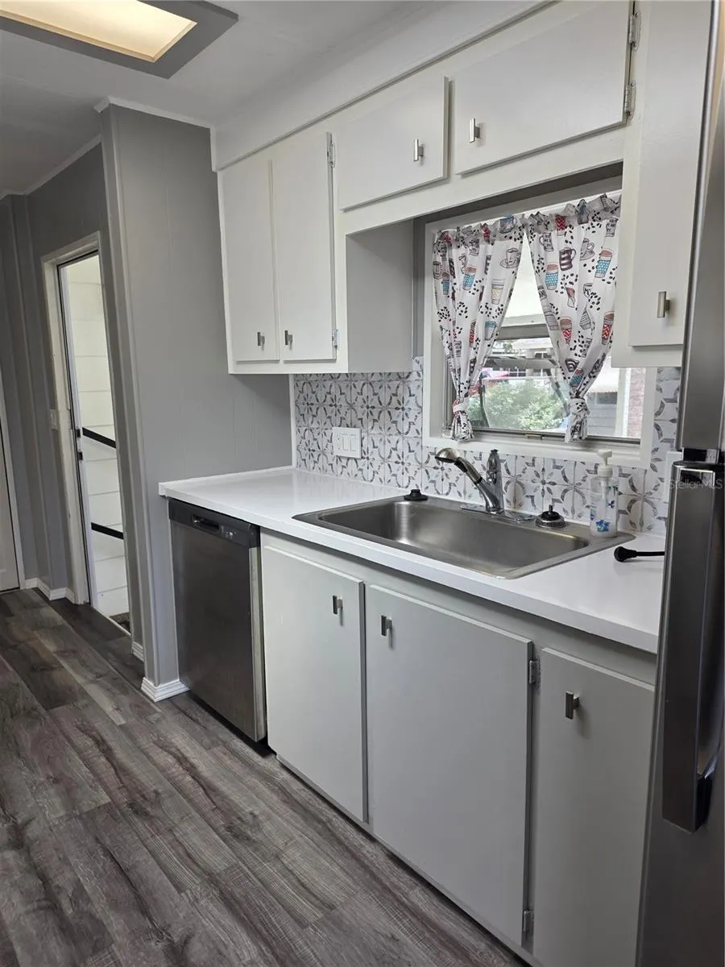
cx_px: 362
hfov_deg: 58.9
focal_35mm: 23
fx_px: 642
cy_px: 484
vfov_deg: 73.9
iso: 32
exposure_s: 1/120
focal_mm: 6.25
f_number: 1.7
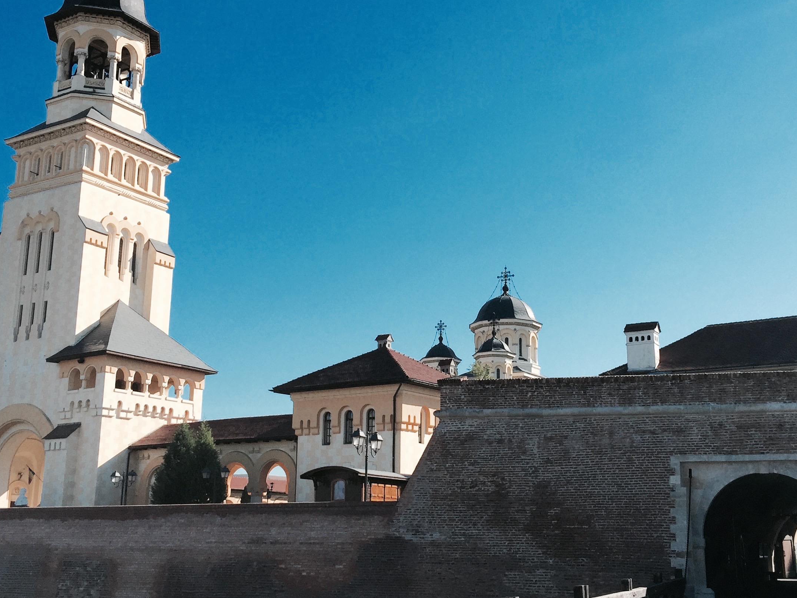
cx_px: 454
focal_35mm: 44
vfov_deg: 32.9
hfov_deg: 42.8
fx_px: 1013
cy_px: 315
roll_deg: -0.9
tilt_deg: +14.4
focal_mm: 4.15
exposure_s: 1/2083
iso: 32
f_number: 2.2
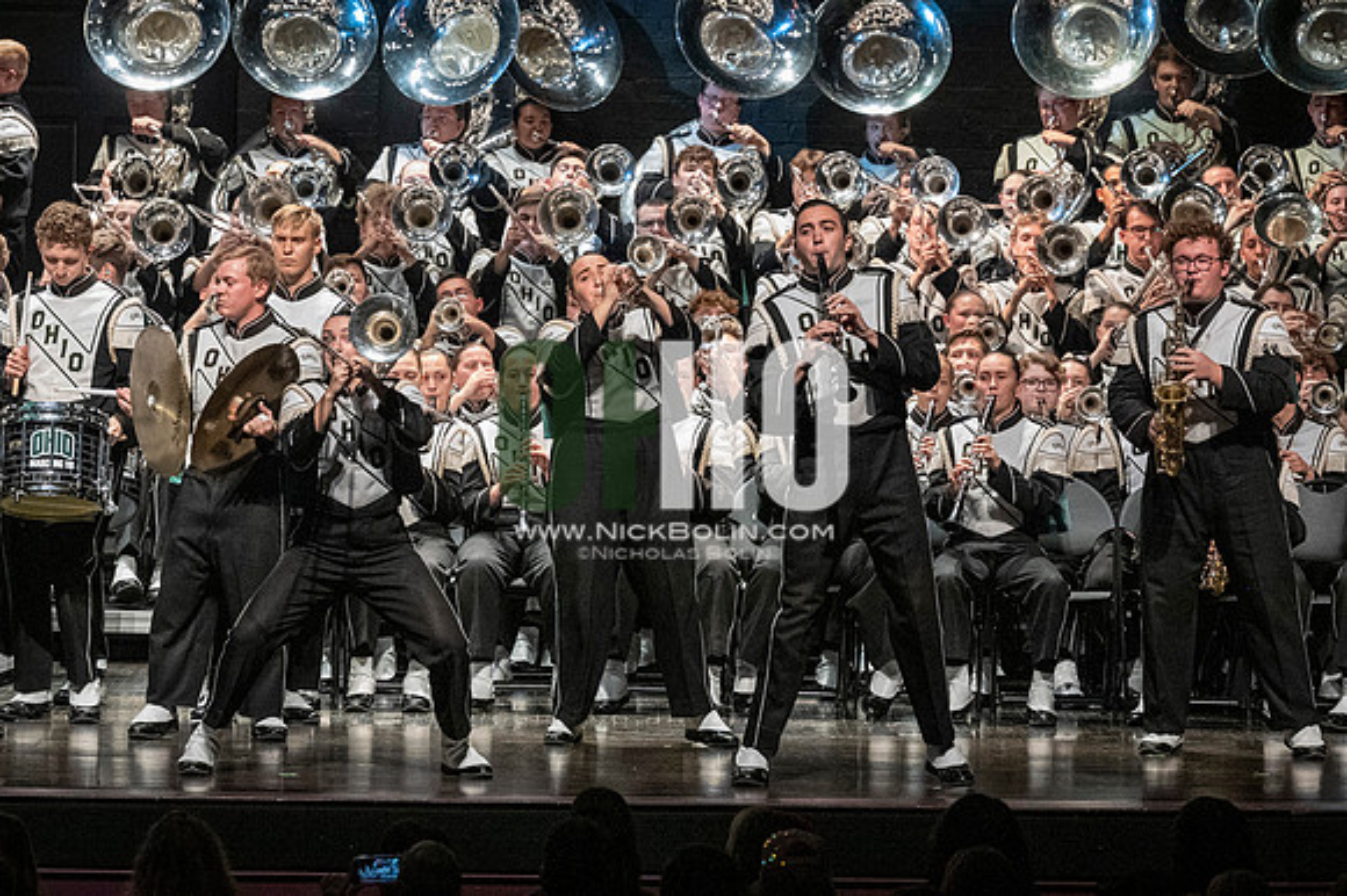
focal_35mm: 210
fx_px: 7853
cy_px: 448
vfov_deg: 6.5
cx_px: 674
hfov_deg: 9.8
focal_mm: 140
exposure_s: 1/500
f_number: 4
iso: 5000
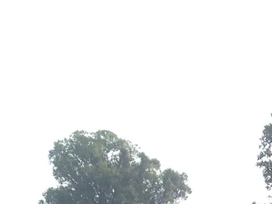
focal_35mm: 183
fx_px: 1437
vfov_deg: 7.5
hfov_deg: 10.2
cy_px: 509
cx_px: 486
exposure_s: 1/463
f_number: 2.4
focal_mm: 4.12
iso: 50
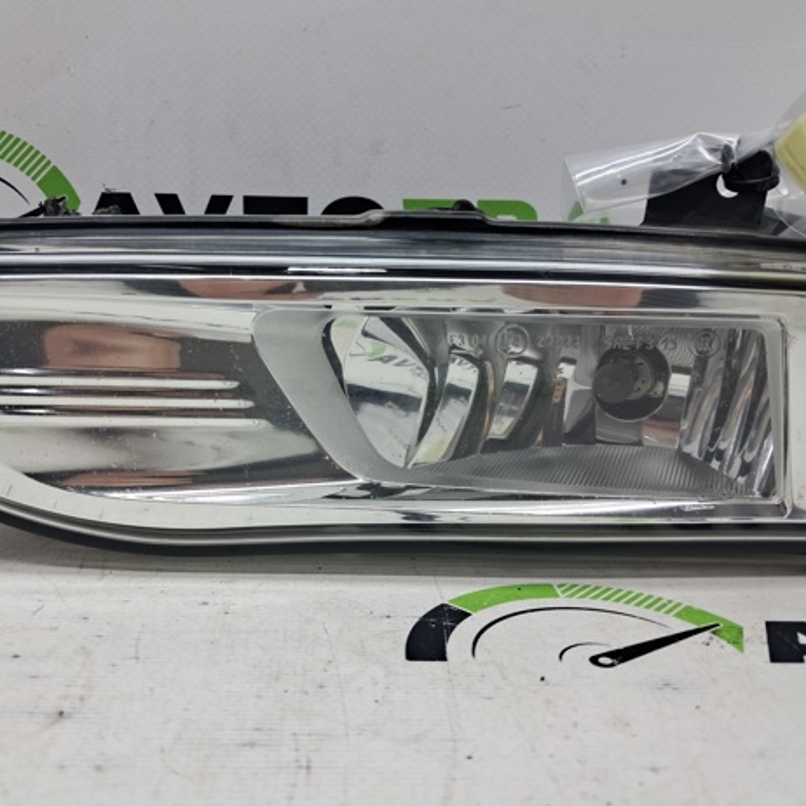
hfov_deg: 49.5
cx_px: 335
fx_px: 869
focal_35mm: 33
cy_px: 406
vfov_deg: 49.7
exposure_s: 1/50
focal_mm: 4
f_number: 1.8
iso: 50
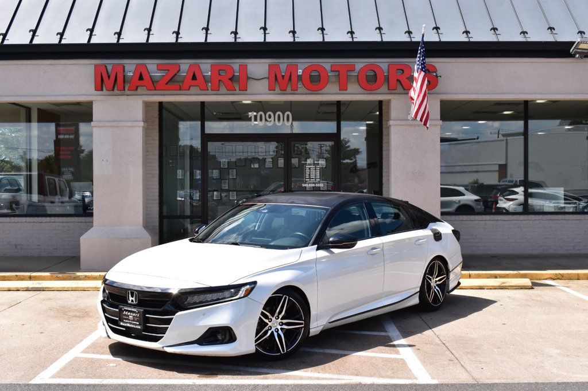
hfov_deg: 42.3
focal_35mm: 46
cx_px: 294
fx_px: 759
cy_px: 196
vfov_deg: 28.9
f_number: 11
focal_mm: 31
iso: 400
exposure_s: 1/500
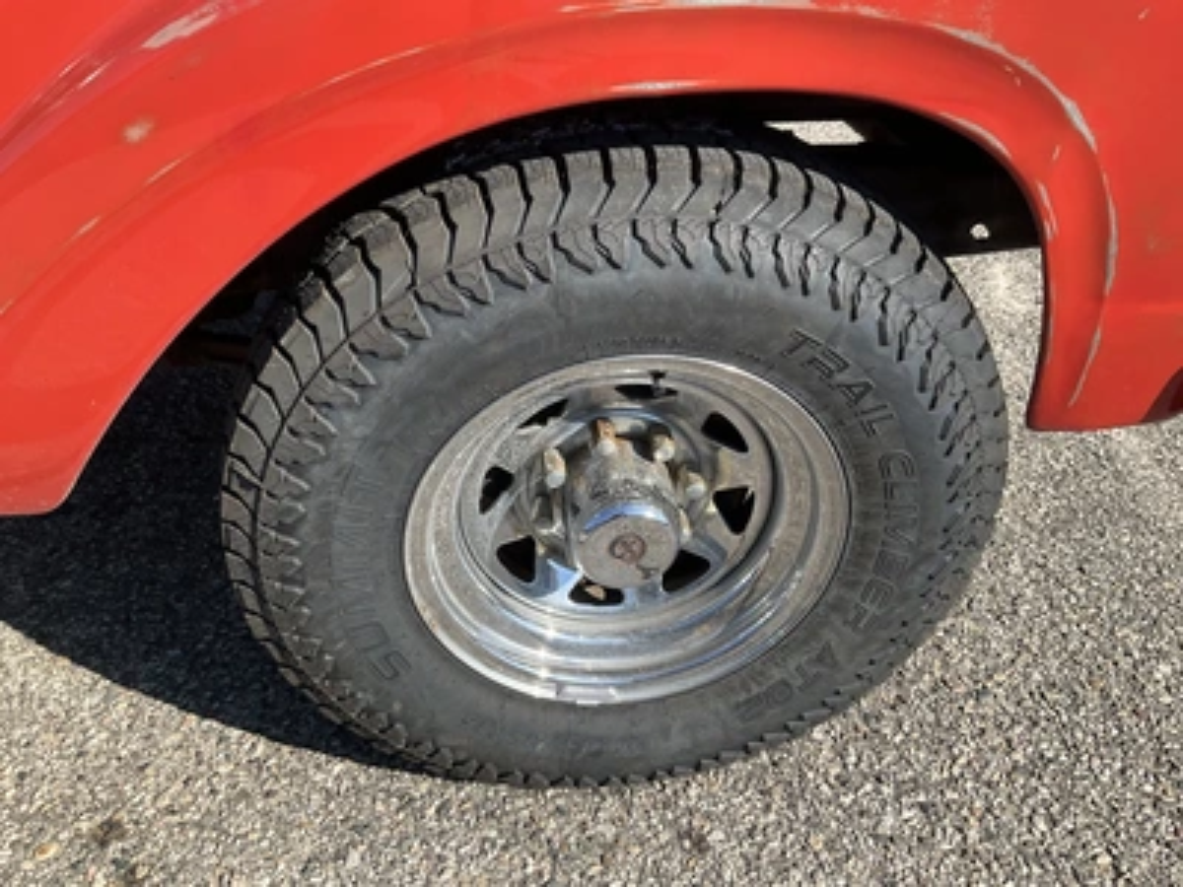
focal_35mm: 29
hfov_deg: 61.7
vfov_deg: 48.2
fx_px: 991
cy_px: 444
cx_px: 592
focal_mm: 3
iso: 25
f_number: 1.8
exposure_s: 1/829
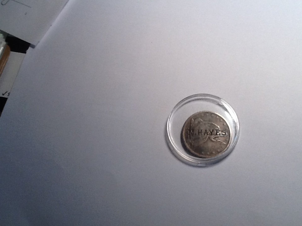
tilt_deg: -66.0
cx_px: 151
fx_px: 384
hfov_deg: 42.9
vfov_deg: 32.9
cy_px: 113
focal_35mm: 44
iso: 80
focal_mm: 2.03
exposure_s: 1/120
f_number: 2.4
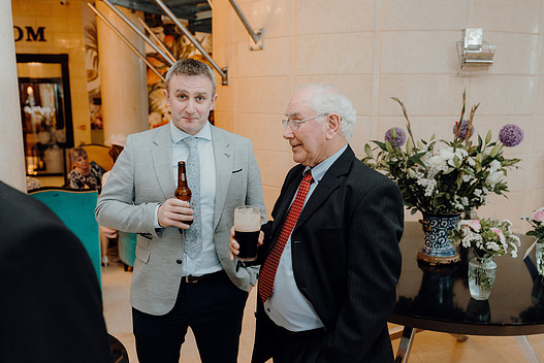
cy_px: 191
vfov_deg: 40.0
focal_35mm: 33
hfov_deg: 57.2
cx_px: 275
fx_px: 499
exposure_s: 1/200
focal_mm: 30
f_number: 2.8
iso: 1250
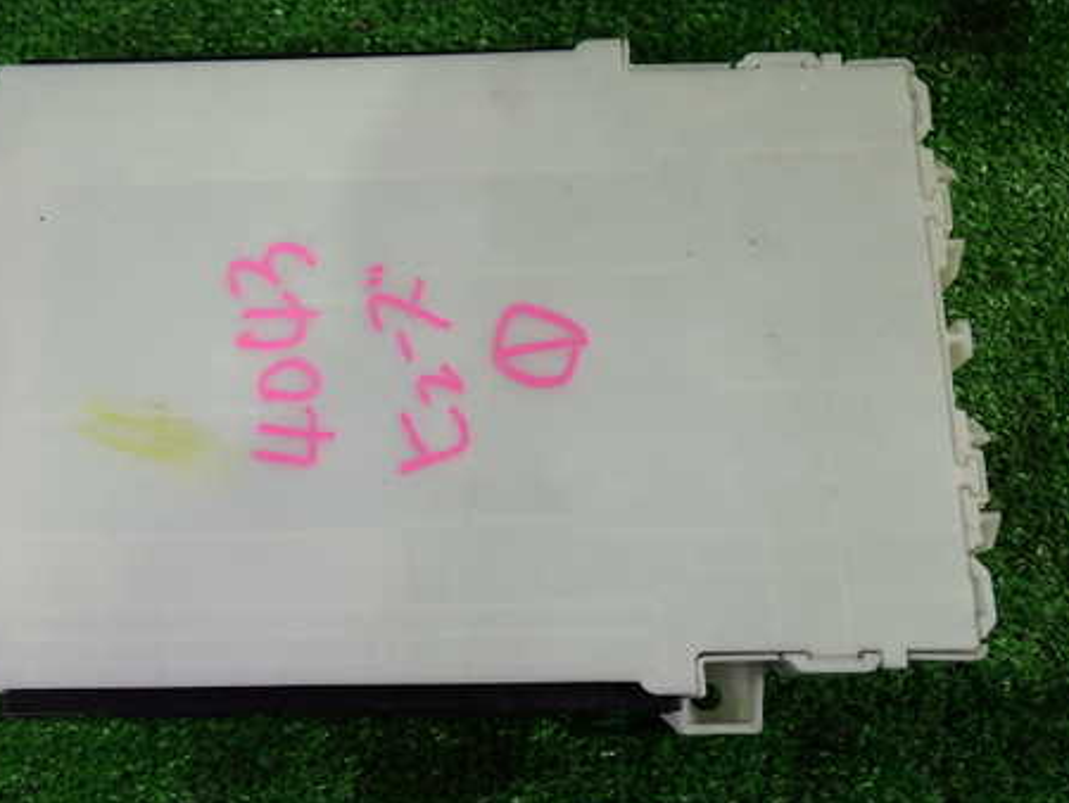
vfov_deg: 36.0
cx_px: 449
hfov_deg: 46.6
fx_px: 1236
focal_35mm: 40
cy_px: 359
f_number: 2.3
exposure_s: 1/40
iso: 200
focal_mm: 5.4
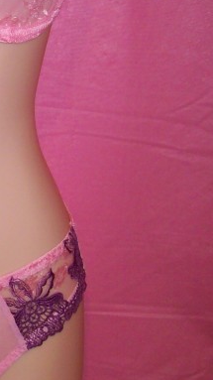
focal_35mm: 82
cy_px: 65
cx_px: -68
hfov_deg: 14.1
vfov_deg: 25.4
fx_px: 825
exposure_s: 1/64
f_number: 2.7
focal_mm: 6
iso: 80
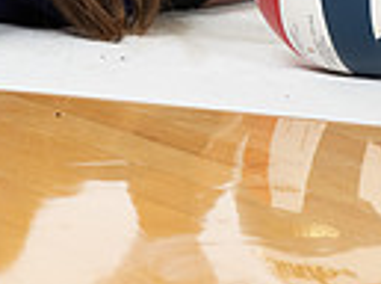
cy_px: -352
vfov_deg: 7.9
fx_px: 1921
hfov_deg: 11.2
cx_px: 24
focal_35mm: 175
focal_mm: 52
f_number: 7.1
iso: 800
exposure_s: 1/320
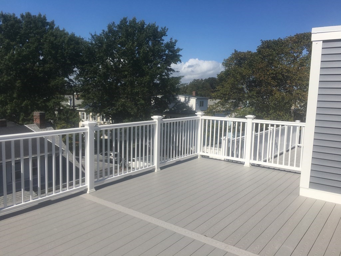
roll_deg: -1.3
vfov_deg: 48.2
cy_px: 128
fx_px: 286
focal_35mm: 29
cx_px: 170
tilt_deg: -6.5
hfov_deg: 61.7
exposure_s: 1/3344
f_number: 2.2
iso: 25
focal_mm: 4.15
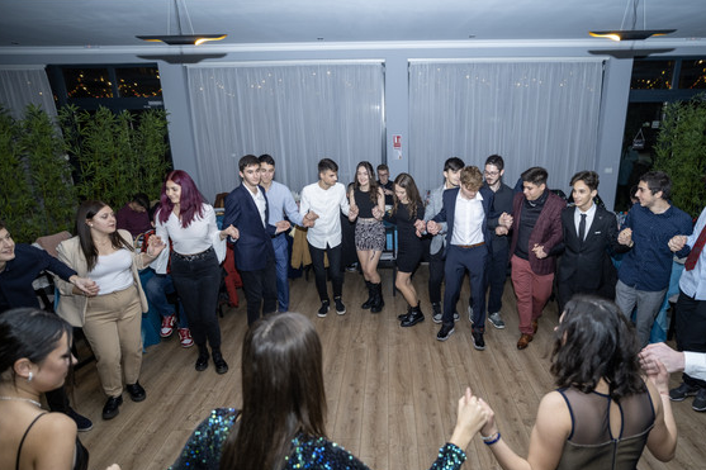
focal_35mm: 23
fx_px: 451
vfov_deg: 54.9
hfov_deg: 75.9
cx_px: 387
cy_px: 268
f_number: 1.8
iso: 640
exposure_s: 1/160
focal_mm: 13
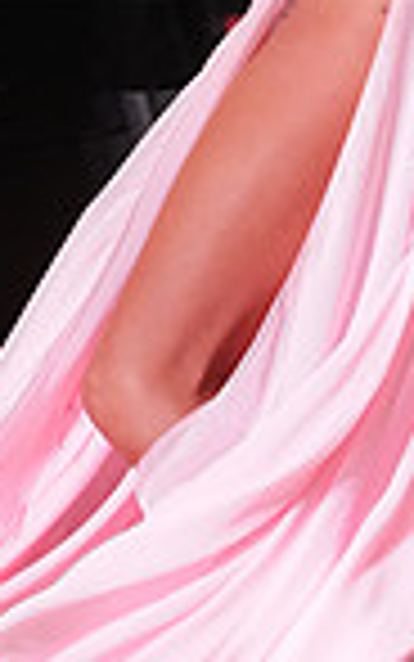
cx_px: 88
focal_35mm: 544
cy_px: -158
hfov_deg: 2.4
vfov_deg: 3.9
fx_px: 9811
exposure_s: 1/200
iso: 3200
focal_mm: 135
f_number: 5.6
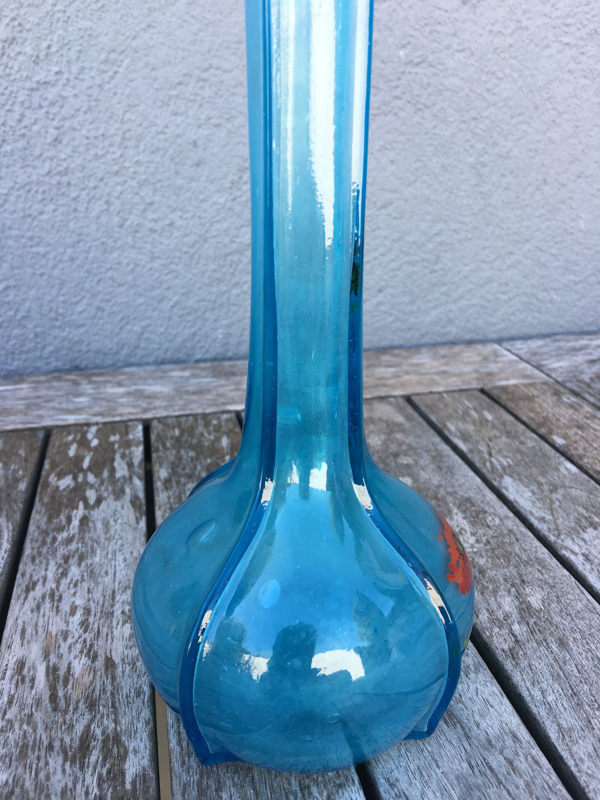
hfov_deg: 48.2
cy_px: 400
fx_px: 670
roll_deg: -0.5
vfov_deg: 61.7
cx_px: 300
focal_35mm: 29
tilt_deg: -21.2
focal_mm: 4.15
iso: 25
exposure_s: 1/100
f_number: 2.2
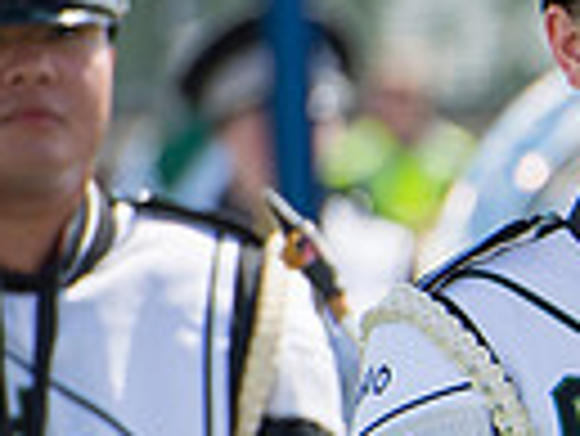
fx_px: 14473
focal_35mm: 863
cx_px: 1254
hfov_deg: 2.3
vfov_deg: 1.7
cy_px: 414
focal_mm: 200
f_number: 4.5
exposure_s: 1/1000
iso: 200
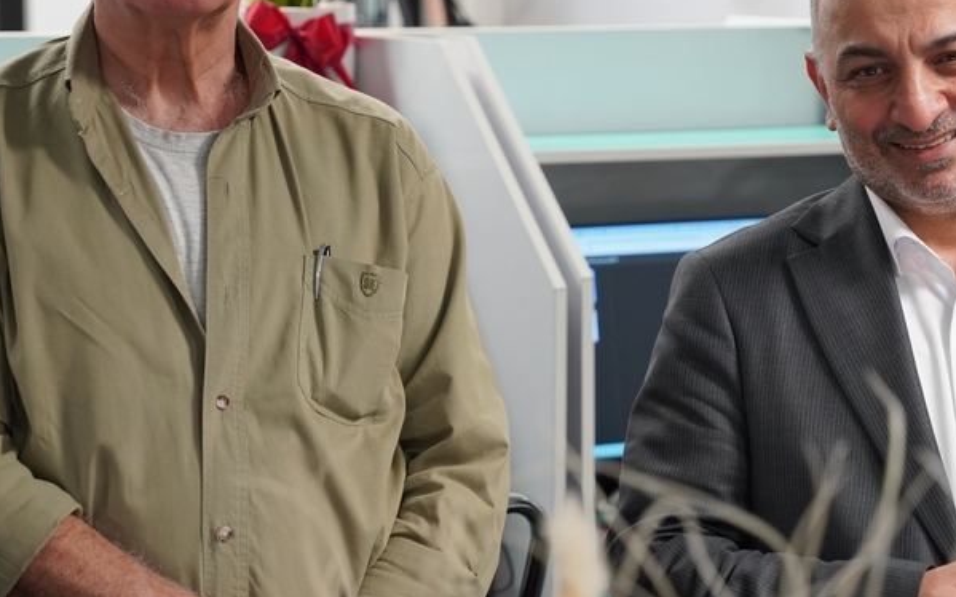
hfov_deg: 17.1
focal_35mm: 122
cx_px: 504
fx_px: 3178
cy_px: 204
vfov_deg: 10.7
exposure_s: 1/160
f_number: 4
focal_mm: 70
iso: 1600
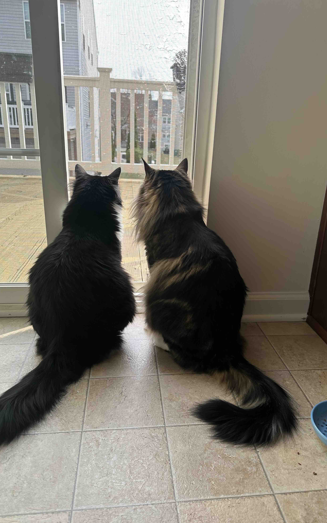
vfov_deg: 70.4
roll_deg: -2.3
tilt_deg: -20.0
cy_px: 266
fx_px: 371
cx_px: 171
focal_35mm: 26
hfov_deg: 47.6
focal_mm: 6.86
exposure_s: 1/426
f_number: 1.78
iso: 80
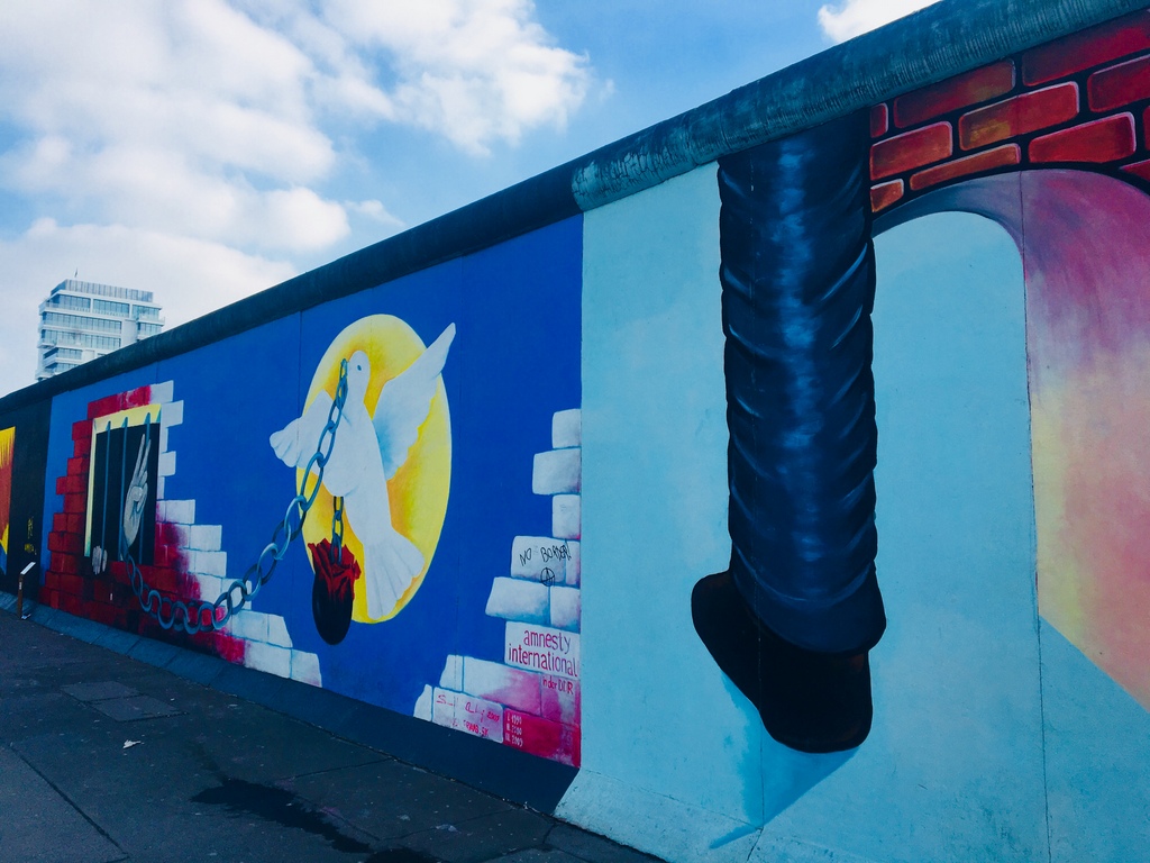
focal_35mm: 29
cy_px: 432
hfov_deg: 61.7
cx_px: 575
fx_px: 963
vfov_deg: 48.2
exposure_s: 1/1115
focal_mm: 4.15
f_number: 2.2
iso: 25
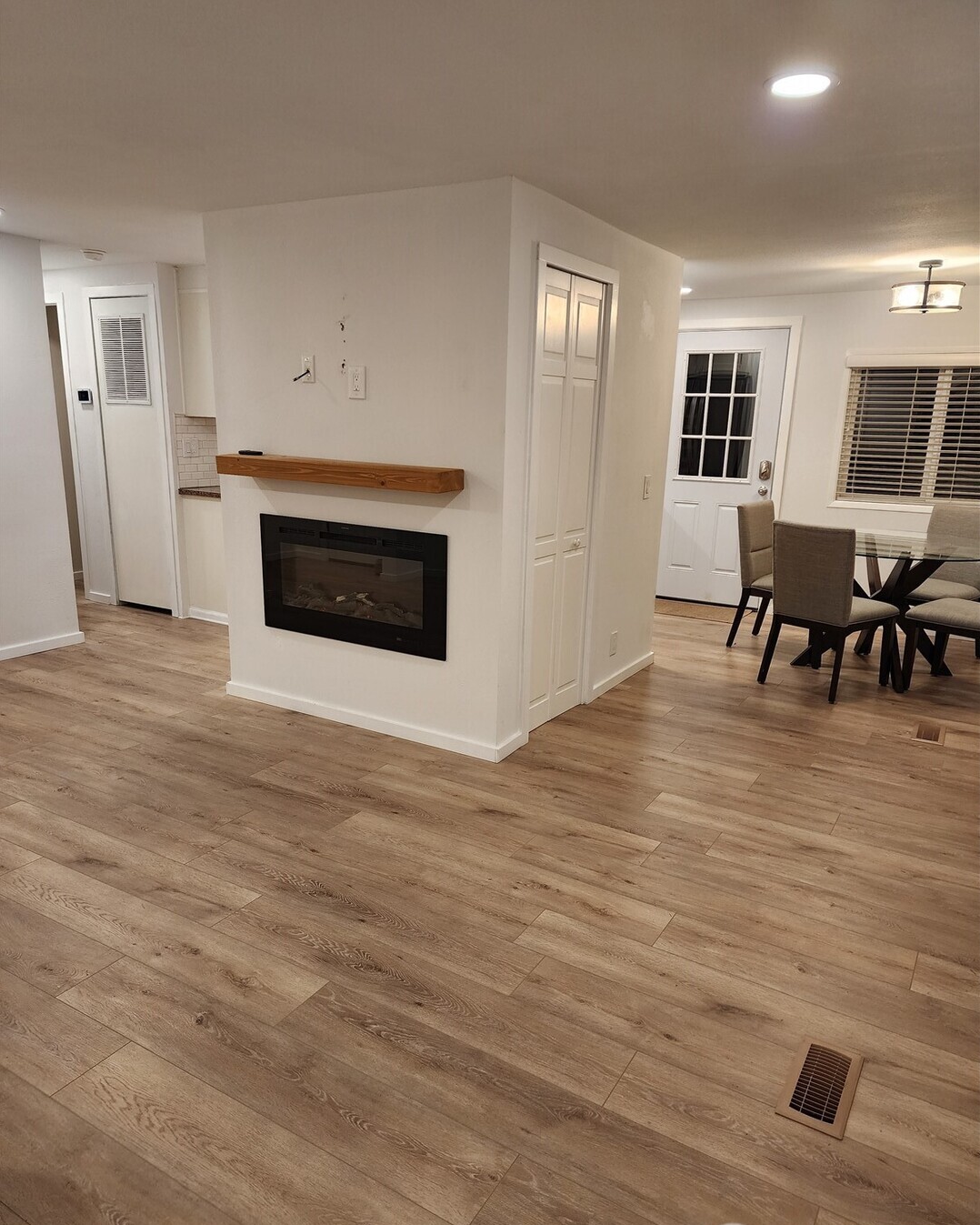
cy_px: 640
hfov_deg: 58.8
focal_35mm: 24
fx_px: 870
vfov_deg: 70.2
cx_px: 490
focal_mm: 6.4
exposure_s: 1/120
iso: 320
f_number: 1.8
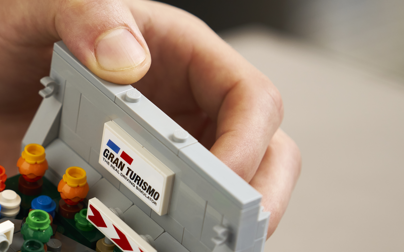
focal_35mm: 365
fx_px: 4019
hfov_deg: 5.7
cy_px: 227
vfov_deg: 3.6
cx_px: -63
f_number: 4
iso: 400
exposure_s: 1/60
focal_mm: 152
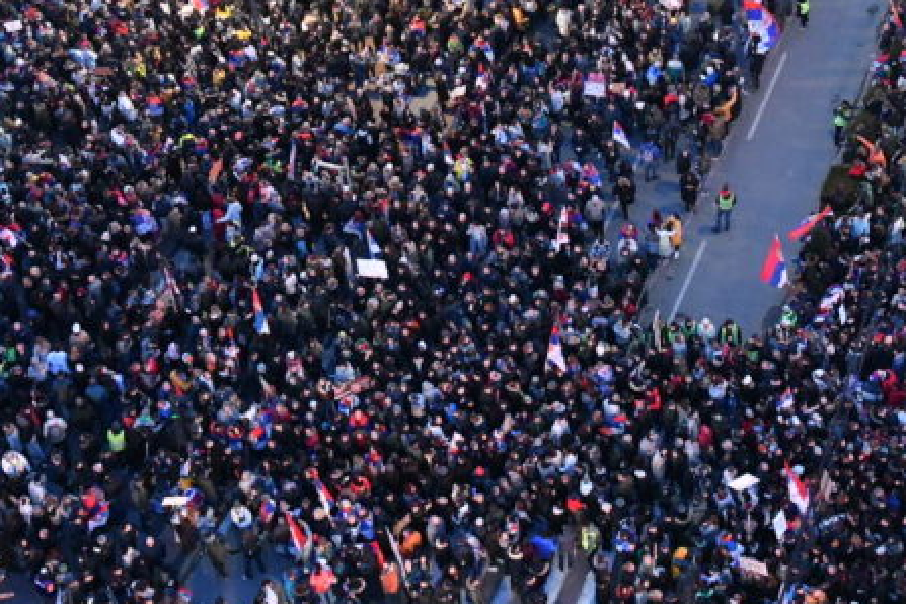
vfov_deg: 18.8
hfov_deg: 28.4
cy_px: 40
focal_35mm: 71
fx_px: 1787
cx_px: 517
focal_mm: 31
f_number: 3.5
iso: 4000
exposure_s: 1/80
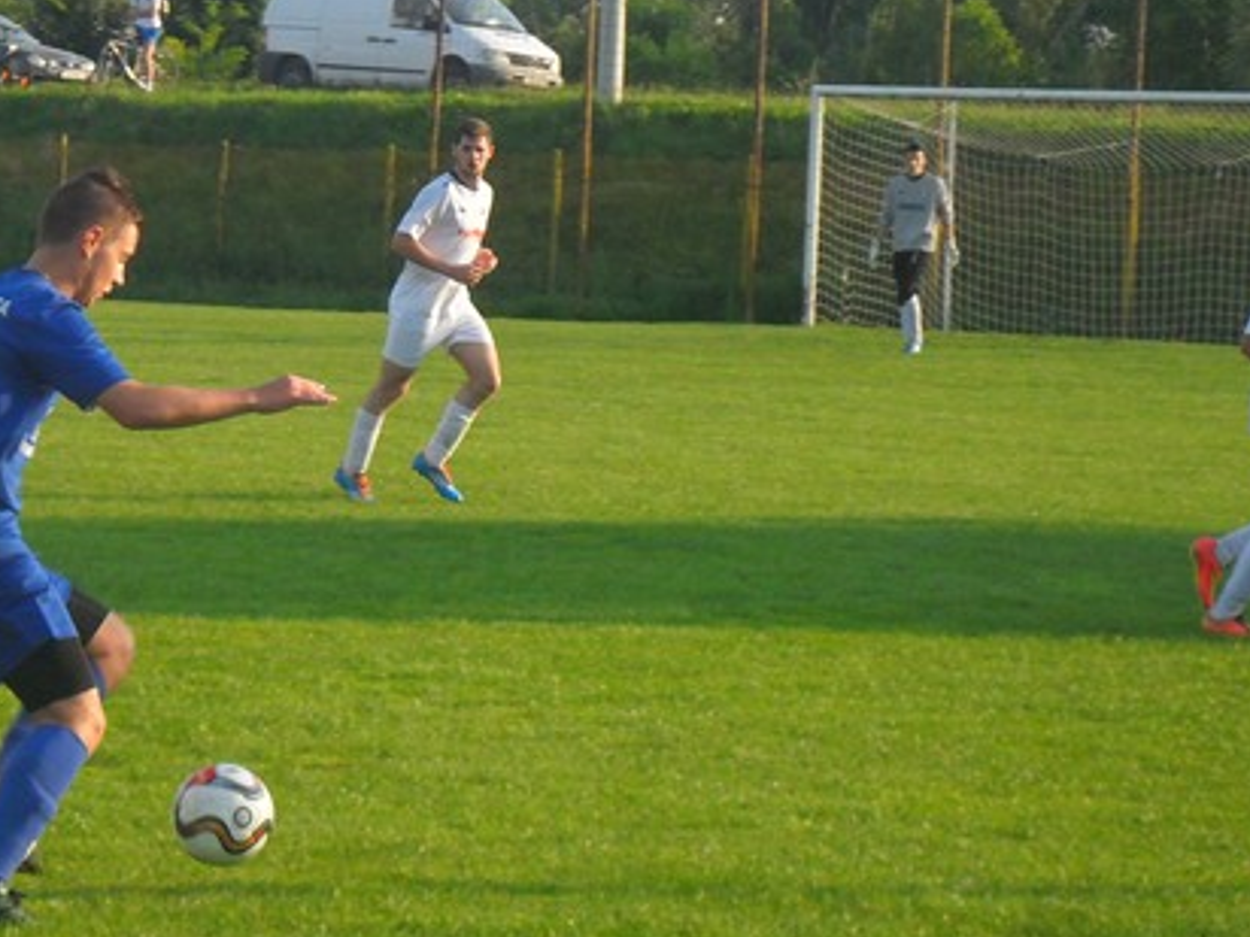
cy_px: 358
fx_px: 6030
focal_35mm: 167
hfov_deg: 11.8
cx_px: 410
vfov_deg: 8.9
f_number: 4.3
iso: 100
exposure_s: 1/350
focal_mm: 15.4
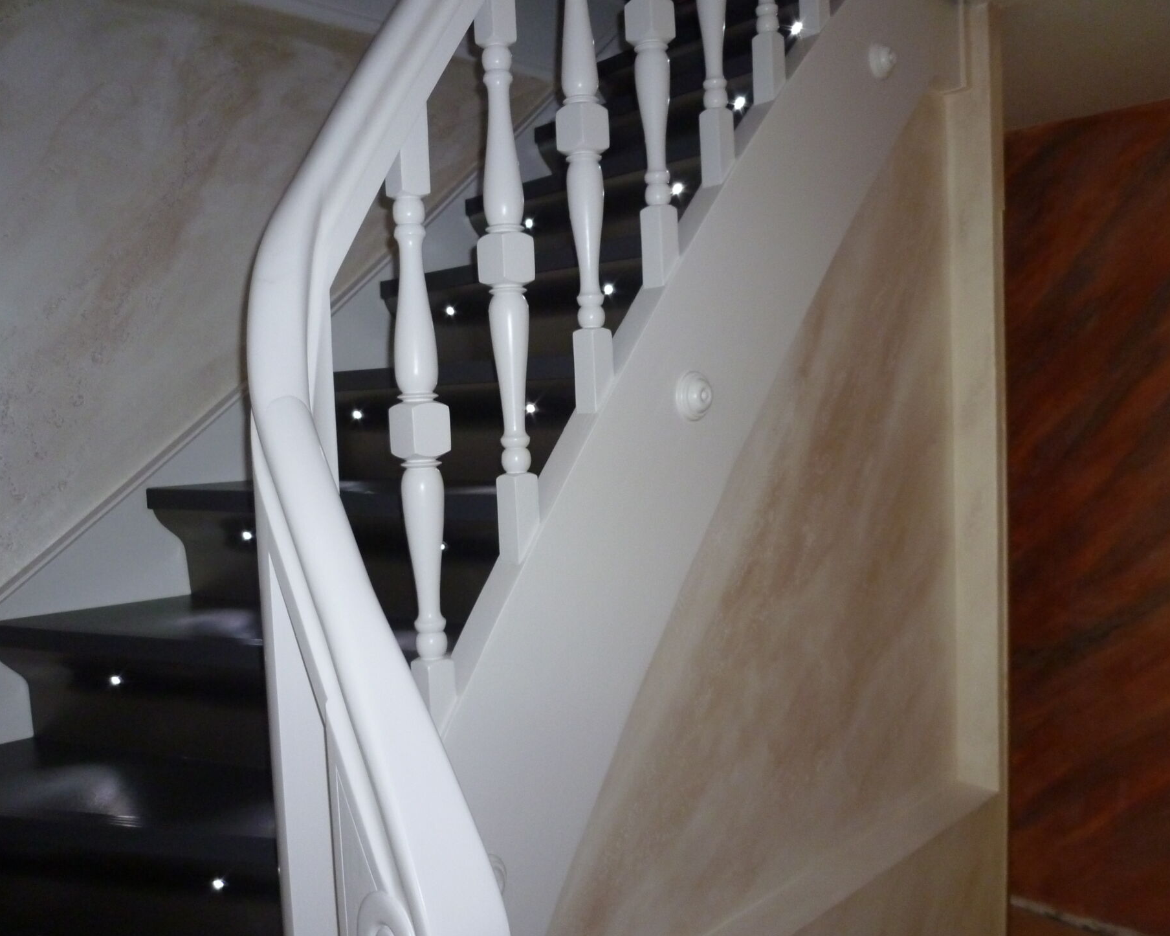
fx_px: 935
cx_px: 571
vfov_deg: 53.2
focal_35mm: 27
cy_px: 460
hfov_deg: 64.1
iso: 250
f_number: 2.8
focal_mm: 4.5
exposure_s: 1/20
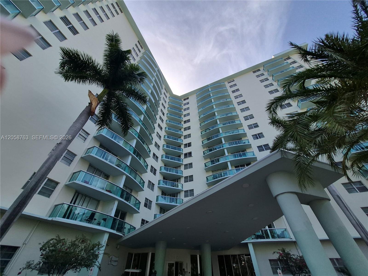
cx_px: 184
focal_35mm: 13
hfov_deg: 106.2
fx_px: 138
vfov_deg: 89.9
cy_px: 138
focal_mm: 1.74
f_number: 2.2
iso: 40
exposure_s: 1/1568
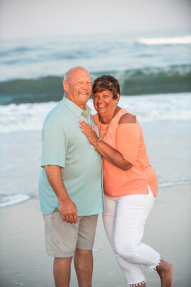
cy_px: 144
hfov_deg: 11.8
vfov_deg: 17.6
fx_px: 923
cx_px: 96
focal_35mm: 116
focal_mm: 116
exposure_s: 1/1250
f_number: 3.5
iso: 800
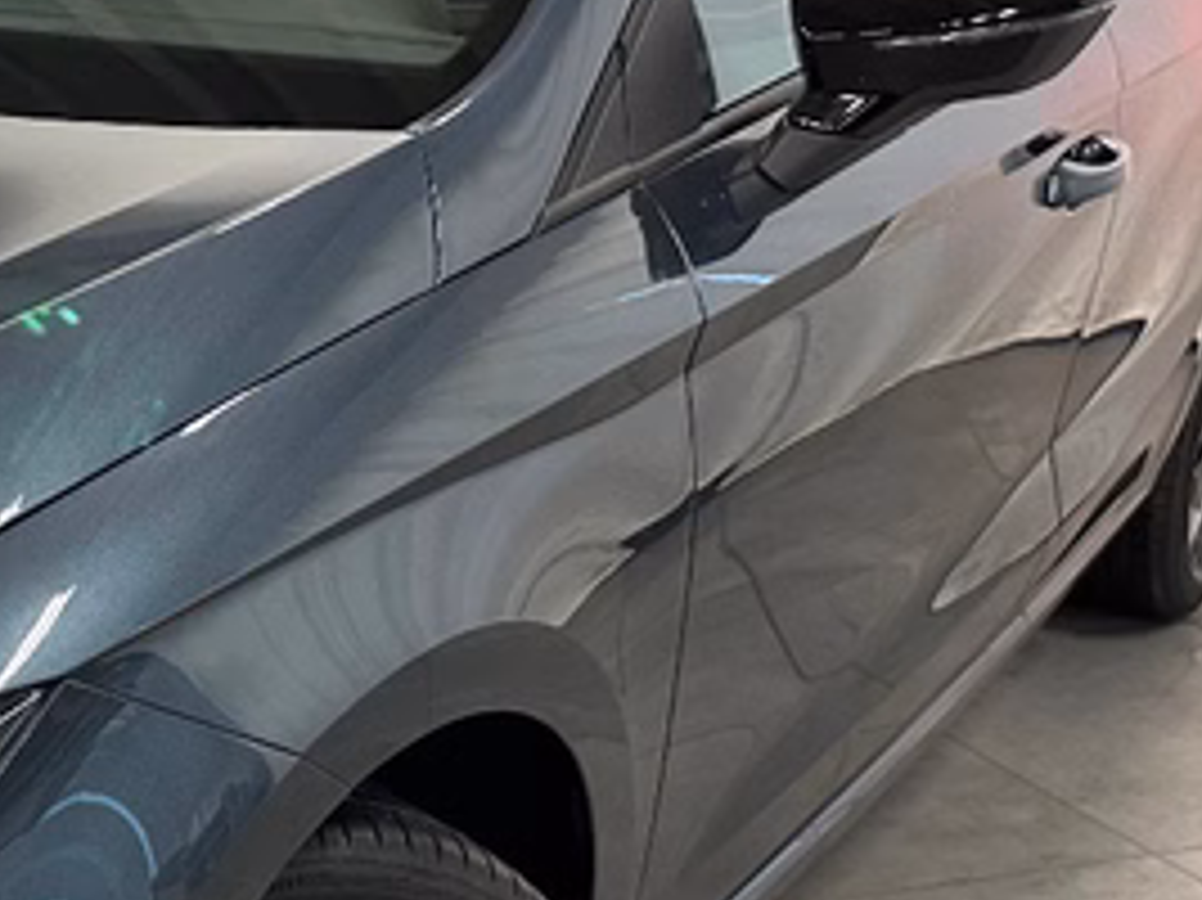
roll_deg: +0.0
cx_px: -185
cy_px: 634
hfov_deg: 24.8
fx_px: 2499
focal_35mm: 72
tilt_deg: -22.1
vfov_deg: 20.3
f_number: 1.78
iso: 400
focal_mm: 6.86
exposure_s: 1/50
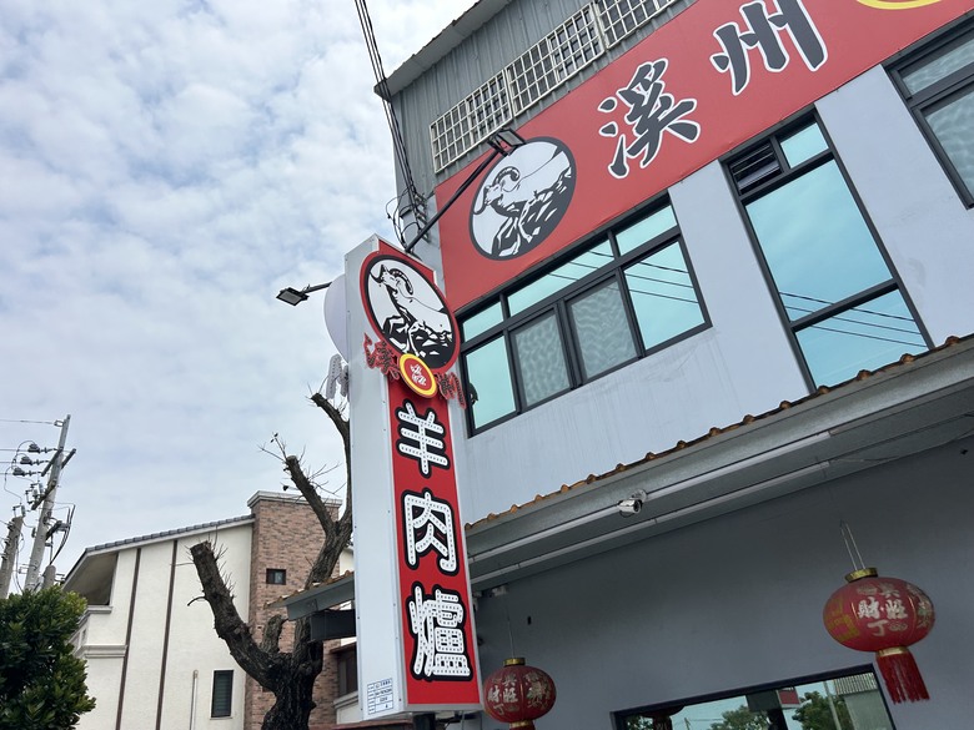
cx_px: 487
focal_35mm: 26
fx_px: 732
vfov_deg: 53.1
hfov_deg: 67.3
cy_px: 365
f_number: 1.5
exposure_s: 1/5587
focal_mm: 5.7
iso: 50
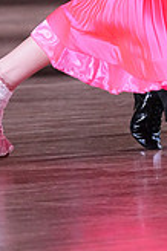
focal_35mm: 708
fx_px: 4937
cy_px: -147
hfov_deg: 1.9
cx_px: 244
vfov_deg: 2.9
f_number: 5
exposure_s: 1/400
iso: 8000
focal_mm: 200
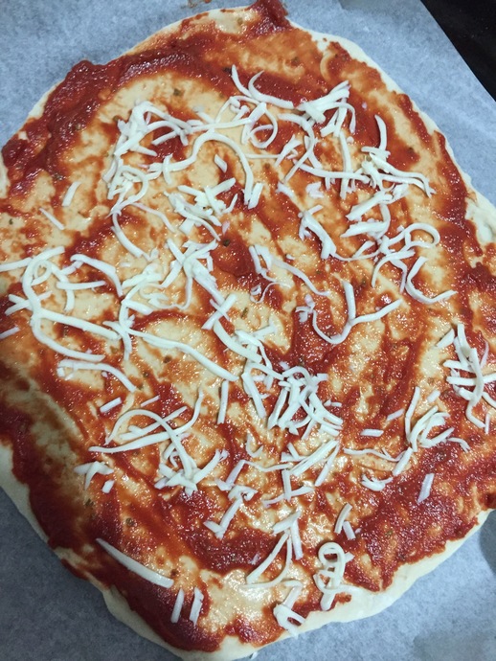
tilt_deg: -79.4
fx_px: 554
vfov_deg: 61.6
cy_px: 330
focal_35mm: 29
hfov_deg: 48.3
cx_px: 248
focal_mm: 4.15
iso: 250
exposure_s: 1/20
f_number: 2.2
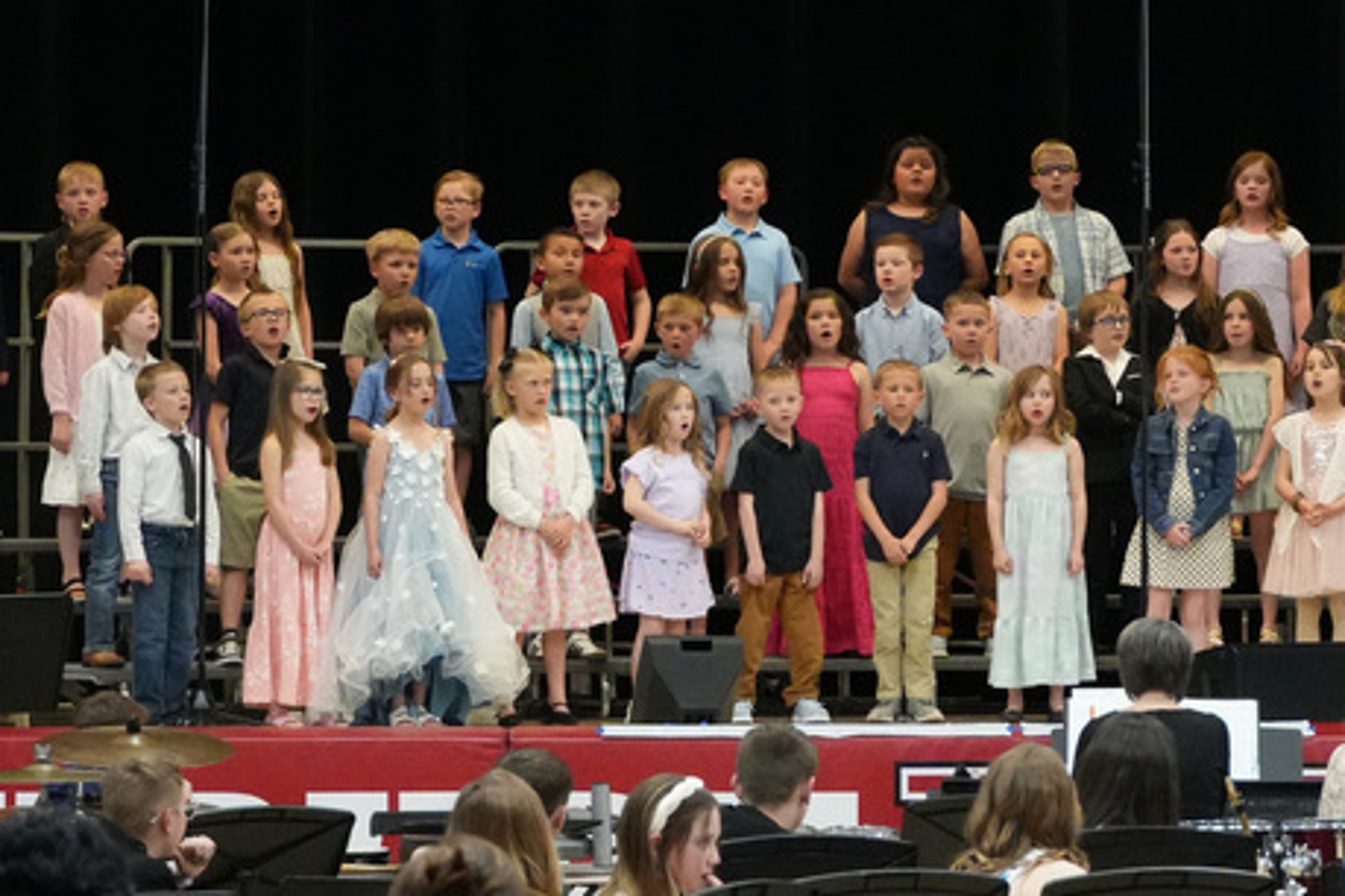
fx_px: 7625
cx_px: 1090
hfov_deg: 10.1
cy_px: 285
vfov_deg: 6.7
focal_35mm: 204
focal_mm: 61
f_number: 5.6
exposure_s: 1/200
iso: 6400
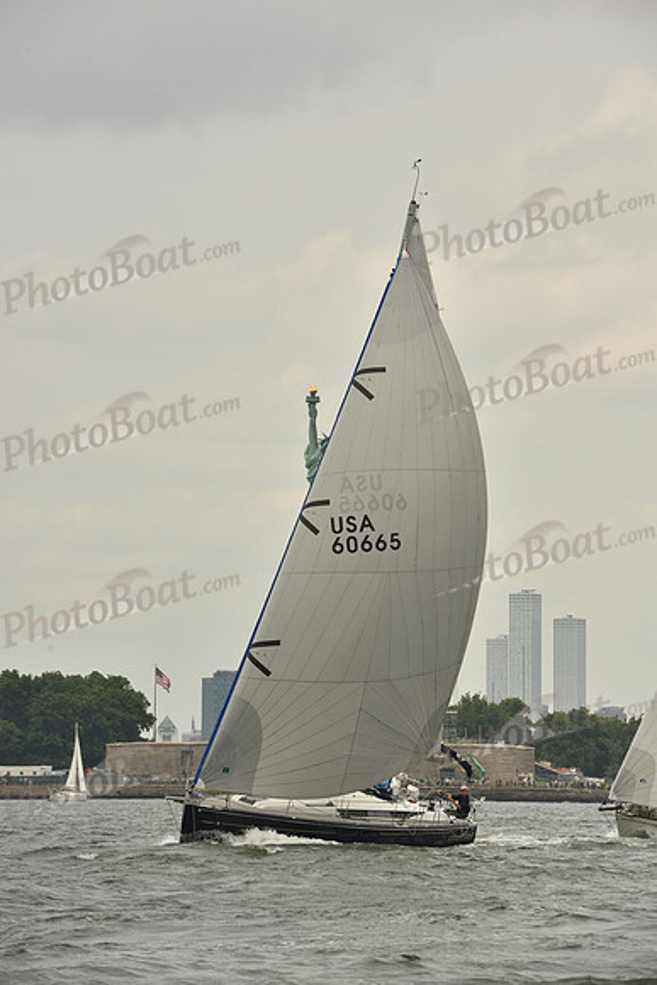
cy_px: 492
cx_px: 328
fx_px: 4787
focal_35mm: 175
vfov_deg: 11.7
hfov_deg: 7.9
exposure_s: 1/640
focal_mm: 175
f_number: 10
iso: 250
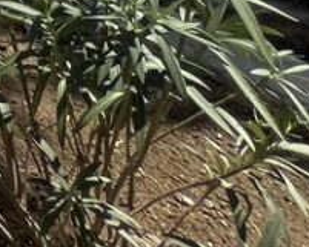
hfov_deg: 11.2
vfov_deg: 9.3
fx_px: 888
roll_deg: +0.0
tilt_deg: -2.2
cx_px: -630
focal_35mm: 97
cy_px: -634
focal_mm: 1.57
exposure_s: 1/1783
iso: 32
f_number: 1.8
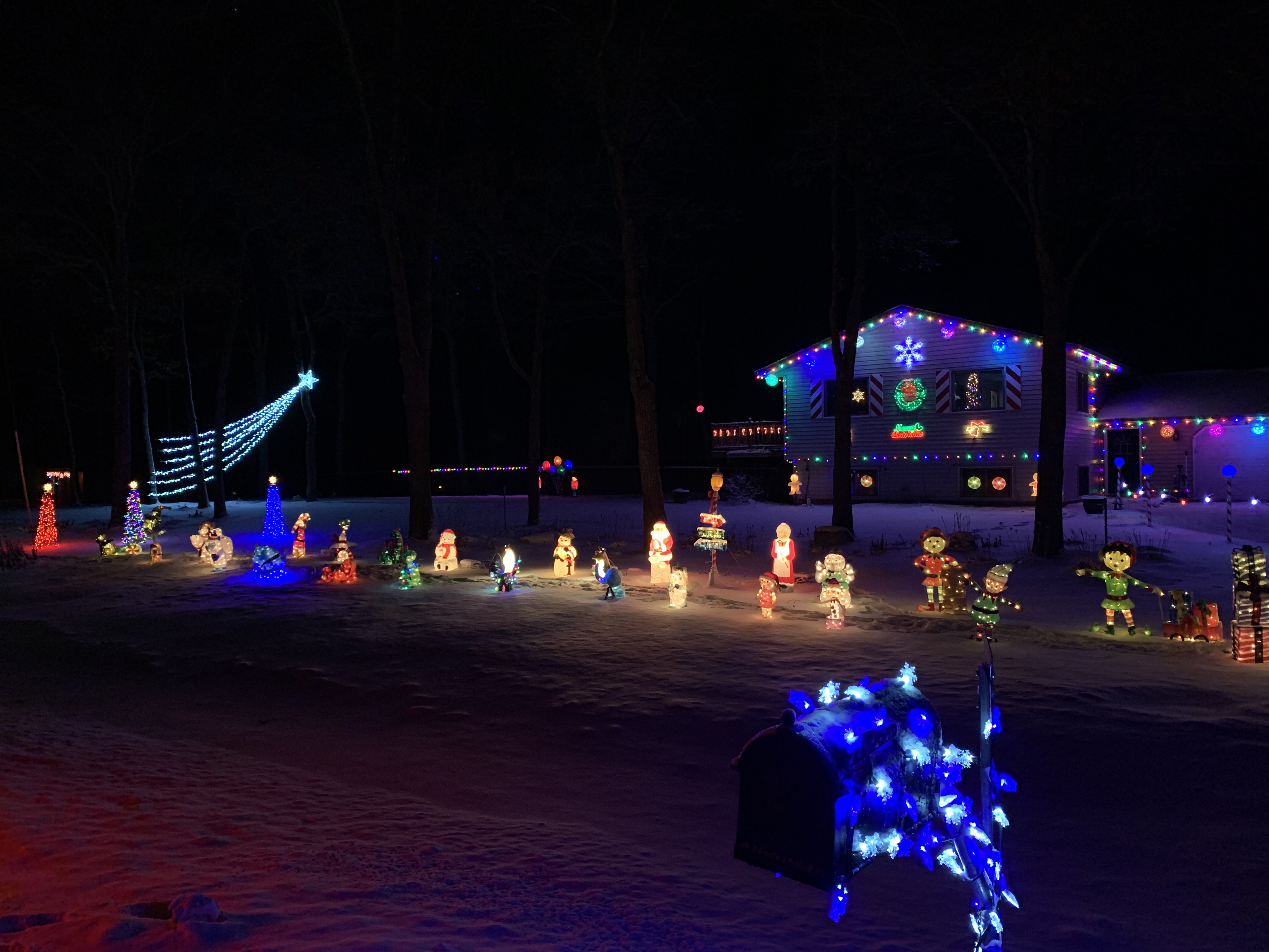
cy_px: 476
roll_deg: +0.6
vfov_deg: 53.1
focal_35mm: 26
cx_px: 634
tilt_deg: -0.5
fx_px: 953
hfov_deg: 67.3
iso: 500
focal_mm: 4.25
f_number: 1.8
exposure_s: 1/30
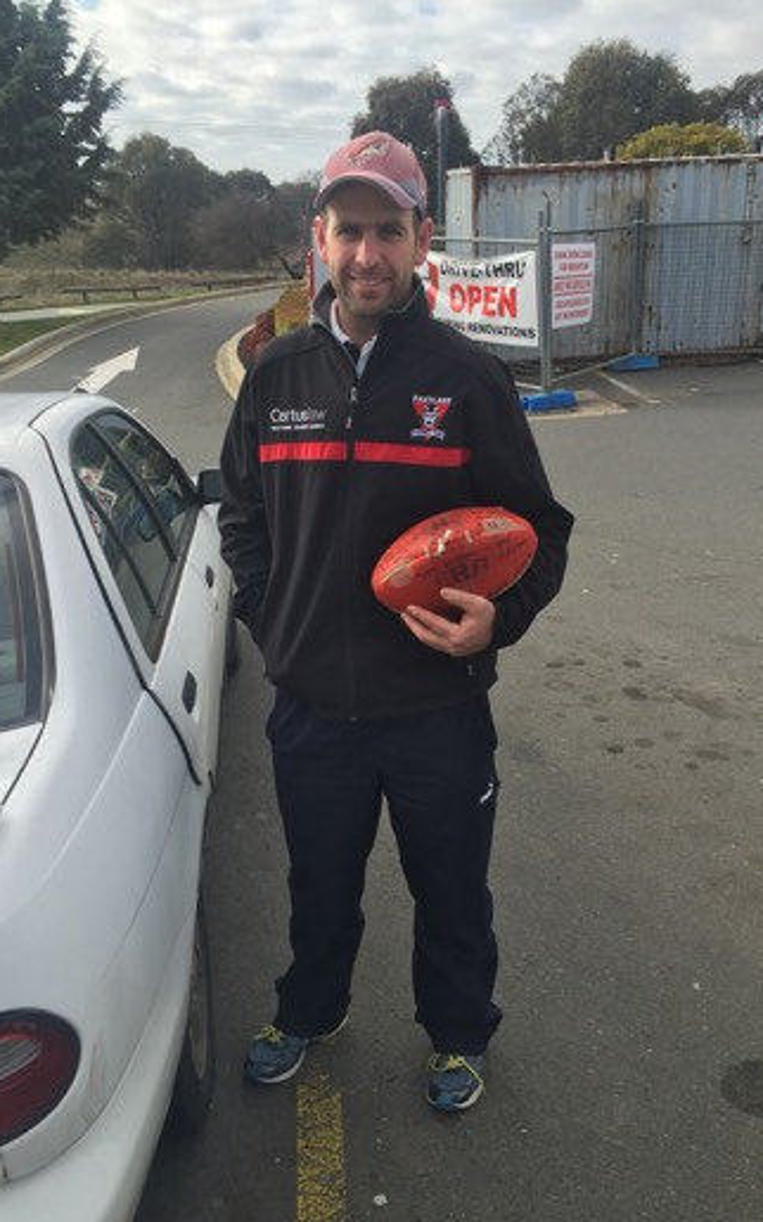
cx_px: 379
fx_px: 1033
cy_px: 613
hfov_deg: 40.6
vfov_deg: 61.3
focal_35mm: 31
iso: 32
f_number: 2.2
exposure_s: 1/898
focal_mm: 4.15
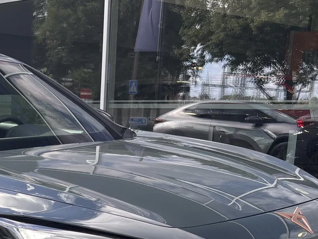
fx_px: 680
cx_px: 19
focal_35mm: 74
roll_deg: -0.9
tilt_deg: -12.9
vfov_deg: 18.9
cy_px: 280
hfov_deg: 25.3
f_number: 1.6
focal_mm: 5.96
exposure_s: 1/666
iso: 50
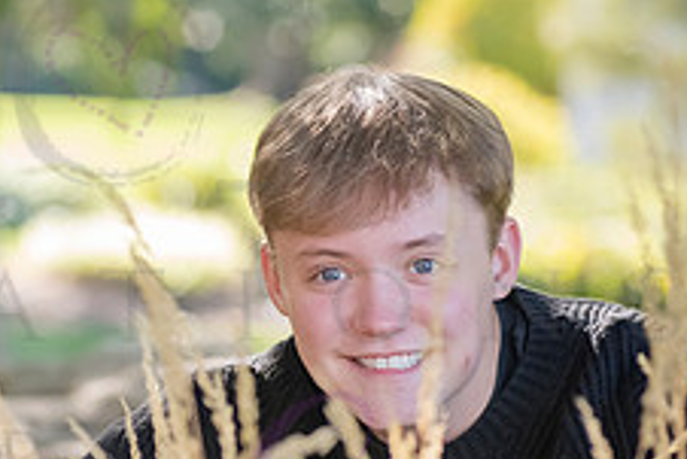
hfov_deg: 7.6
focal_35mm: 269
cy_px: 454
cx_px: 125
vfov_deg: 5.1
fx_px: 5137
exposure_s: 1/640
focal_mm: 105
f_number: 4
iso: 800
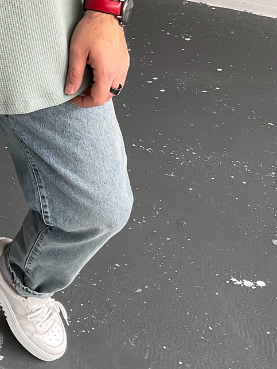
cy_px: -14
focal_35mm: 72
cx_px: -57
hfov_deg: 19.3
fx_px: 768
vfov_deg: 25.5
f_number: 1.8
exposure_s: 1/70
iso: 64
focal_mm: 3
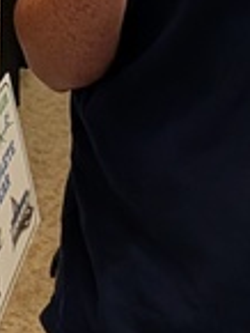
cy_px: -269
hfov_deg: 17.2
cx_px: 36
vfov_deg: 18.1
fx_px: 817
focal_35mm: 85
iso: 151
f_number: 1.95
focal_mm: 2.23
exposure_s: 1/30
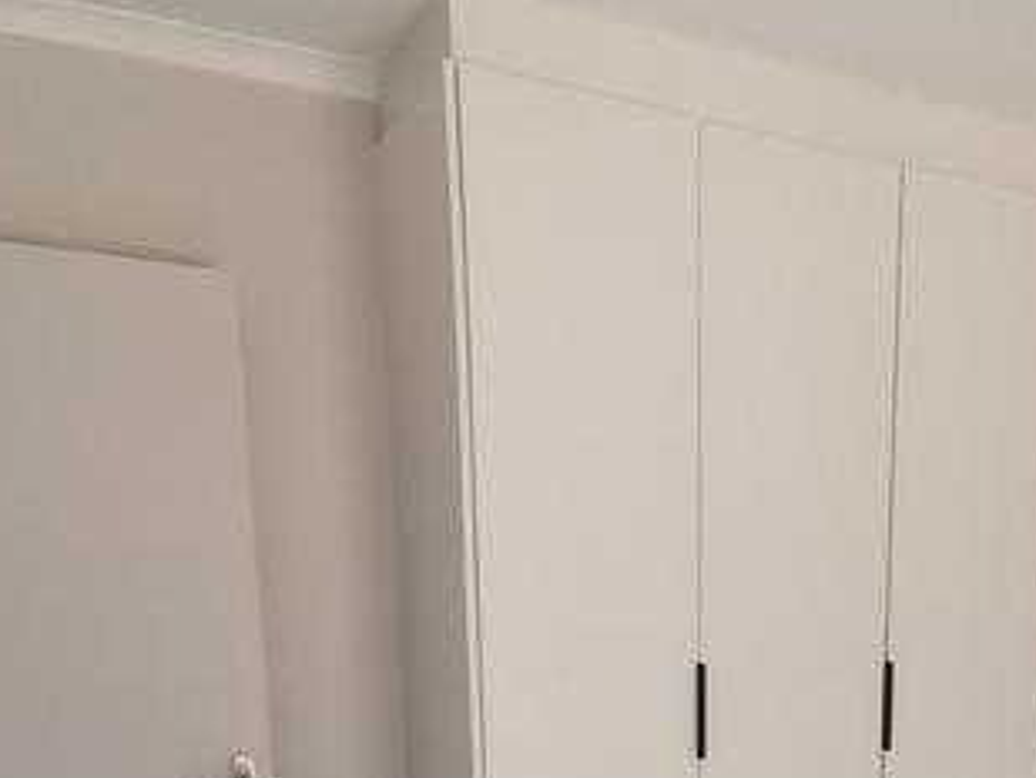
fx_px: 1317
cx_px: 872
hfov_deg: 40.6
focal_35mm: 44
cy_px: 869
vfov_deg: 29.5
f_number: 2.4
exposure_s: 1/50
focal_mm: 1.78
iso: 125
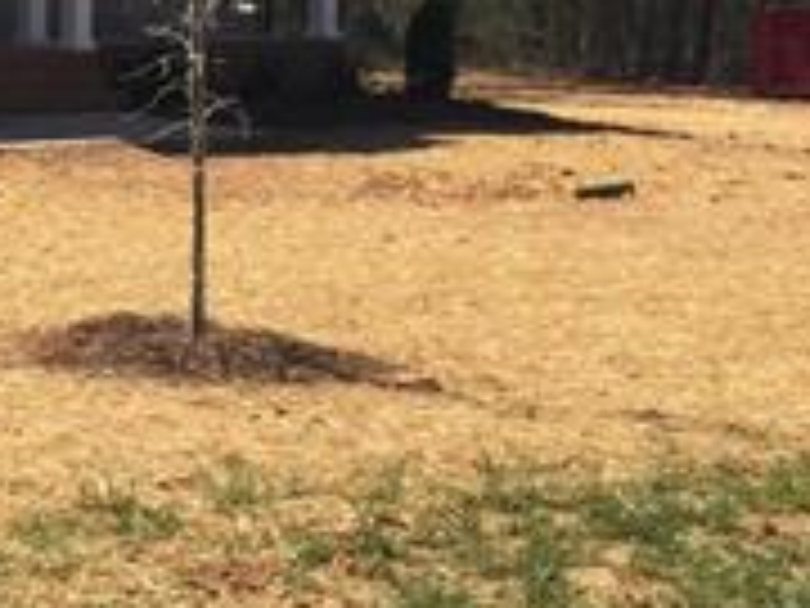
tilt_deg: -1.9
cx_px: -603
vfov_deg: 14.1
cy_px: -5
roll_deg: -2.5
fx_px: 2410
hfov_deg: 16.3
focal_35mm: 103
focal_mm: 4.15
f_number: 2.2
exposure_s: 1/2198
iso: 32
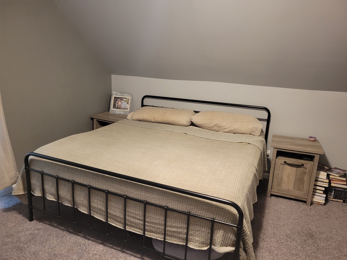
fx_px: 261
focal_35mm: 26
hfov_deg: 67.3
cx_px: 174
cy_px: 130
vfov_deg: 53.1
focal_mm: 5.4
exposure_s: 1/40
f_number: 1.8
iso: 400
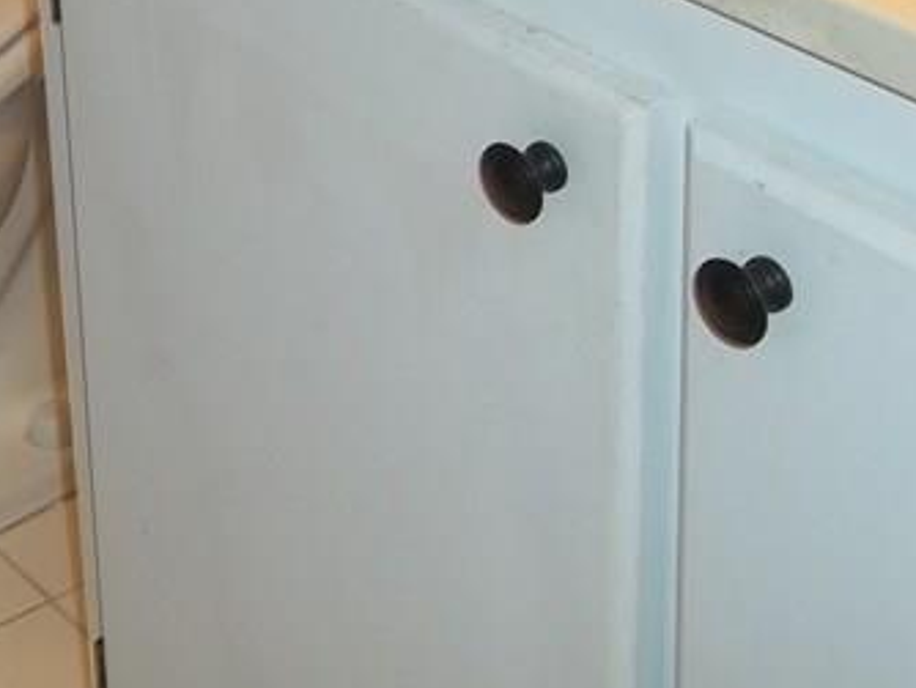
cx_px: -110
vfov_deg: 14.5
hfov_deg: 19.1
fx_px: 2595
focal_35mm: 98
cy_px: -189
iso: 80
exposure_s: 1/30
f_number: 2.9
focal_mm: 5.7
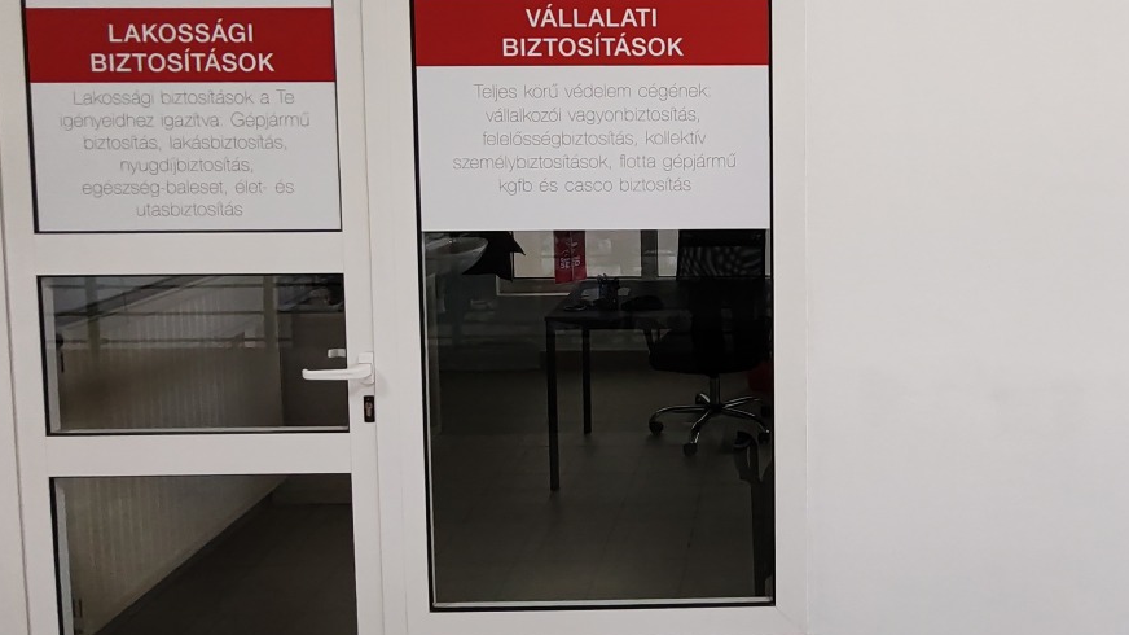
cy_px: 145
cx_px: 804
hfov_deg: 58.8
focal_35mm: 32
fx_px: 958
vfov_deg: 35.7
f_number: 2.2
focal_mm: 1.96
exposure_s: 1/33
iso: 320
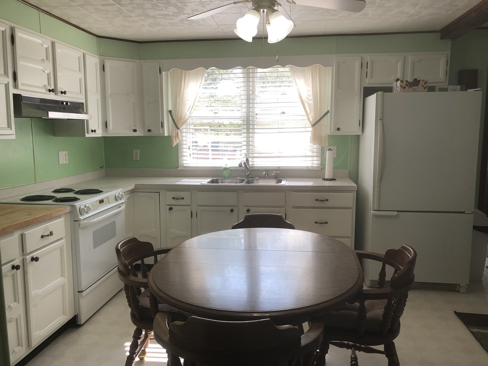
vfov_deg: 49.7
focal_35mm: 28
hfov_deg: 63.4
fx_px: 395
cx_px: 244
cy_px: 183
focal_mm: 3.99
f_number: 1.8
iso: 20
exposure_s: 1/191
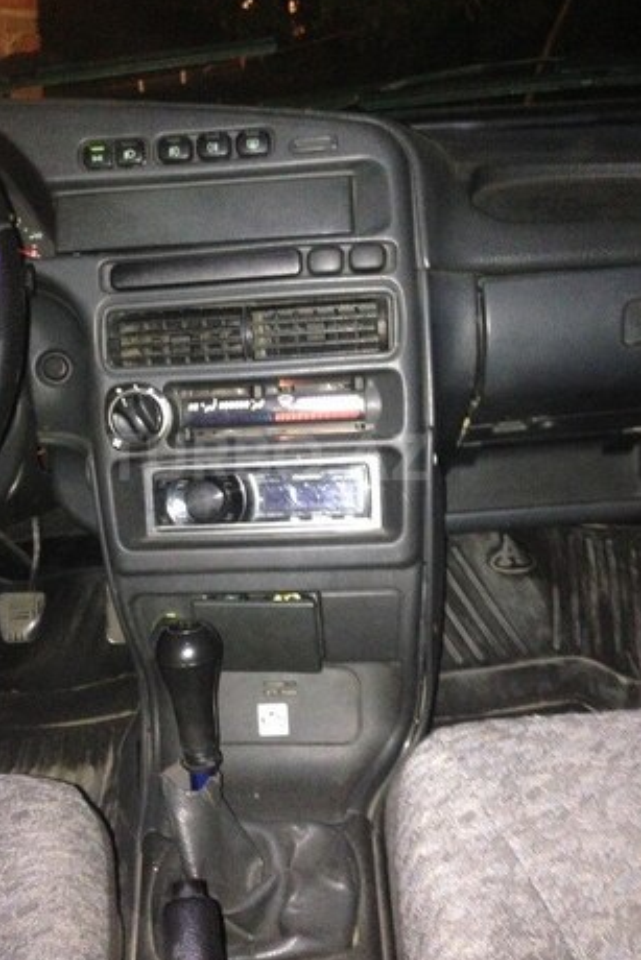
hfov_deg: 35.9
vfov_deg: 51.9
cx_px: 267
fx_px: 987
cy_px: 457
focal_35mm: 37
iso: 500
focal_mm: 4.12
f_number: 2.4
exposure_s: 1/16
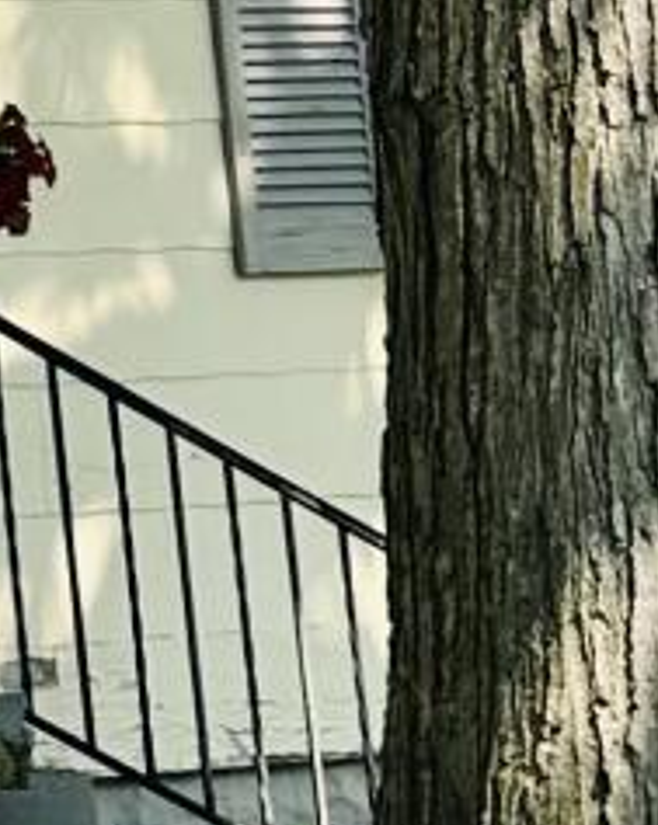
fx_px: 4829
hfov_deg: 7.3
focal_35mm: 198
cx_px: -957
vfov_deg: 9.5
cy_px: -372
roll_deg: +1.7
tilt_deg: +9.8
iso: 80
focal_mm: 6.86
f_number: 1.78
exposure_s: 1/2110
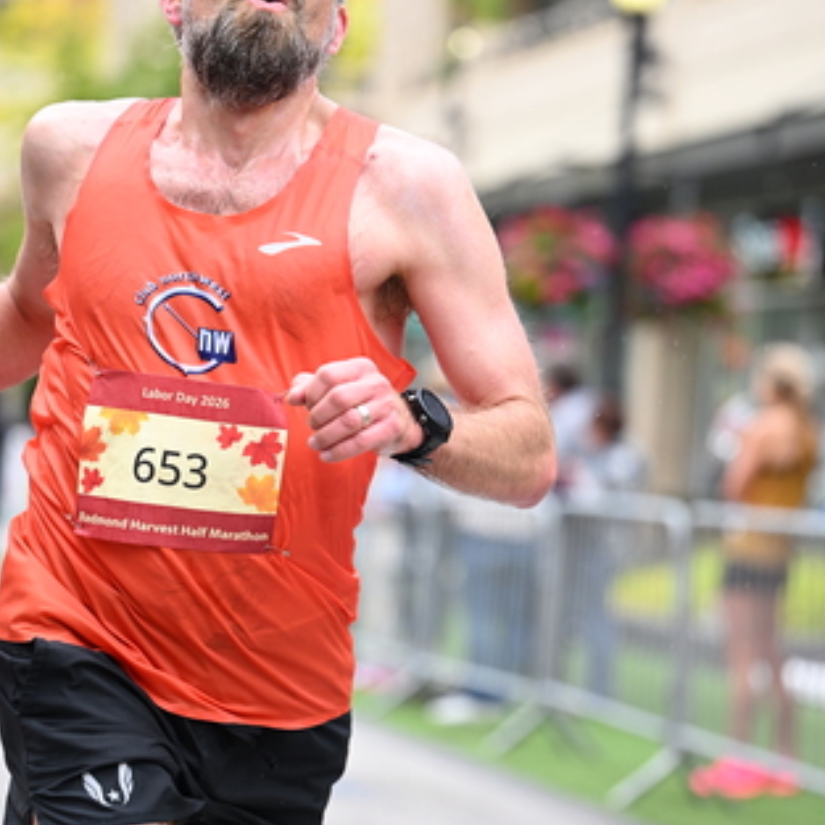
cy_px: 474
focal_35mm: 139
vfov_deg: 12.6
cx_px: 373
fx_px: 3748
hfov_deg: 12.6
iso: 1250
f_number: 2.8
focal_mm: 93
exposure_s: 1/1600
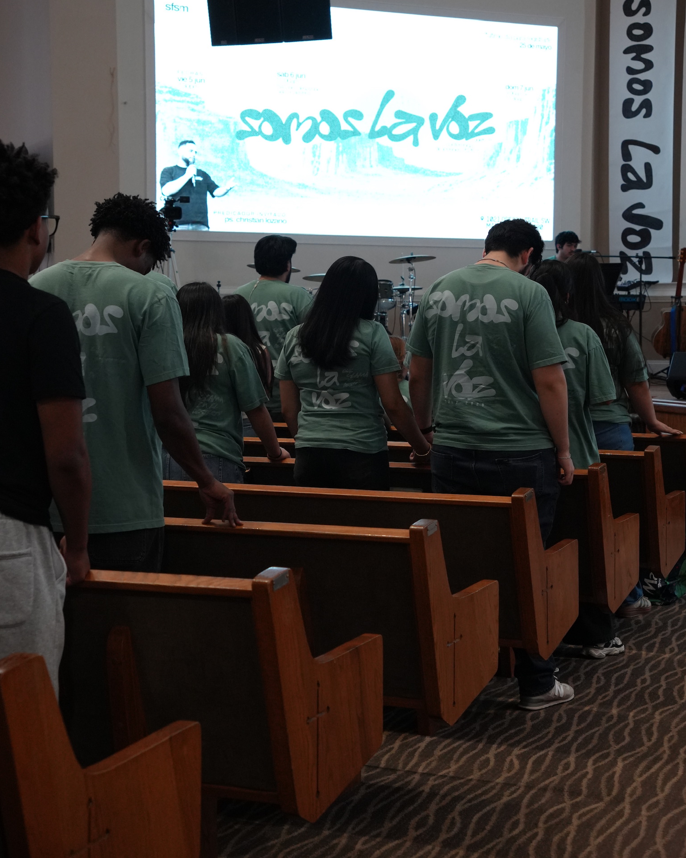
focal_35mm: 61
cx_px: 343
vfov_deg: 30.8
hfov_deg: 24.8
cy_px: 389
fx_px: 1557
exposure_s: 1/160
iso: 1600
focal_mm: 36.2
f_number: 4
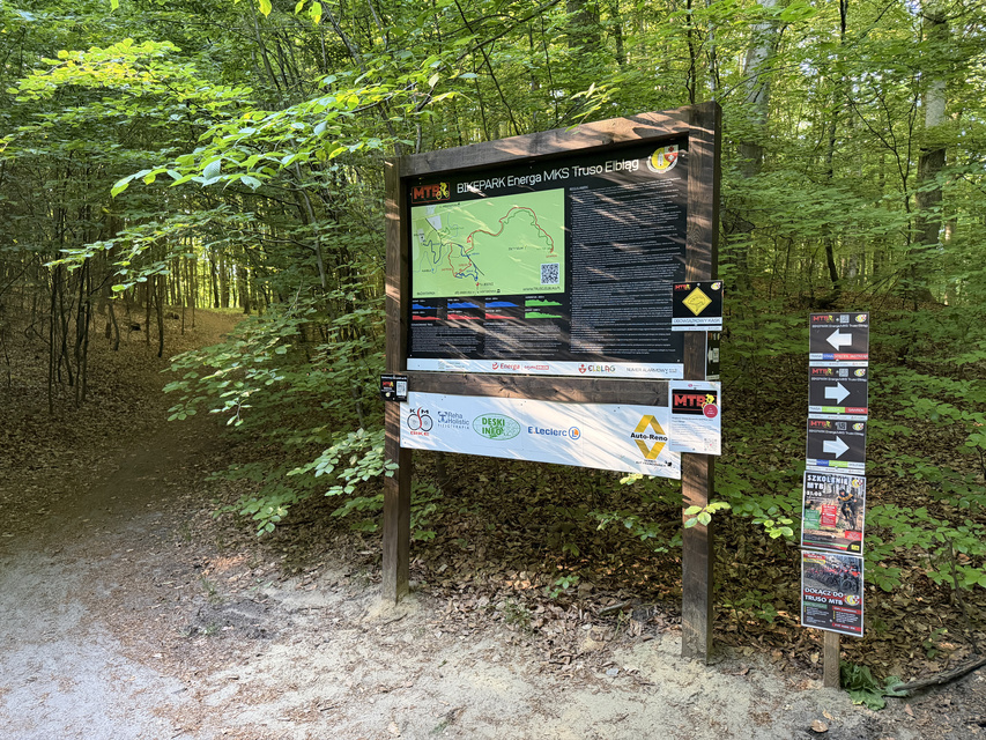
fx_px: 684
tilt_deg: -1.0
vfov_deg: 56.8
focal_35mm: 24
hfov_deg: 71.6
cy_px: 370
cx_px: 493
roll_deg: -0.5
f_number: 1.78
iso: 500
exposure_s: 1/60
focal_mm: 6.76
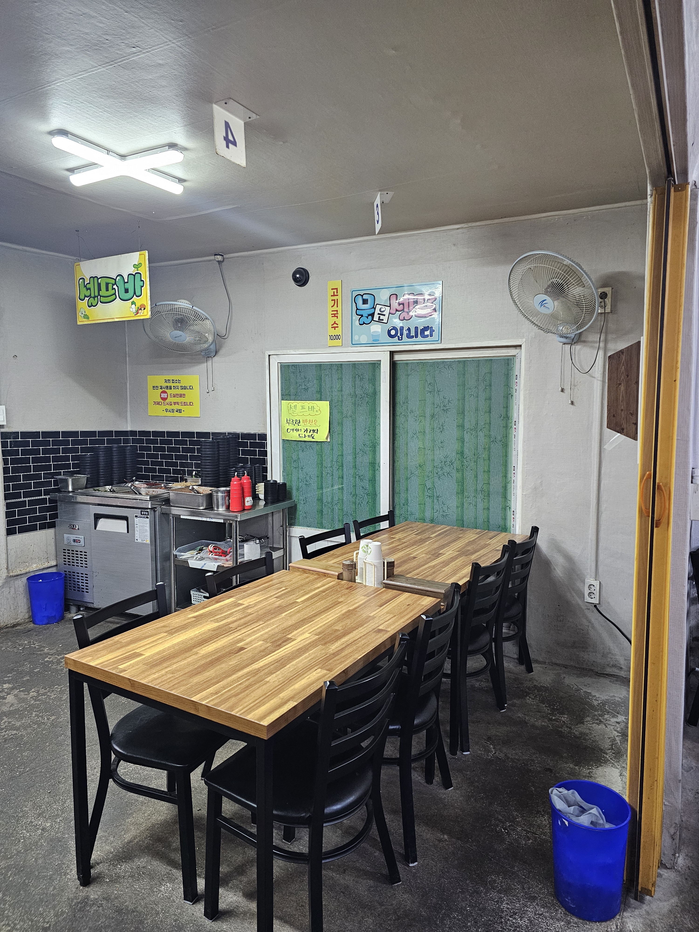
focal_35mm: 23
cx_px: 350
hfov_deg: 58.9
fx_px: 619
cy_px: 466
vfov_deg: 73.9
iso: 500
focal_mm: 6.3
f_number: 1.7
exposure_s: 1/120
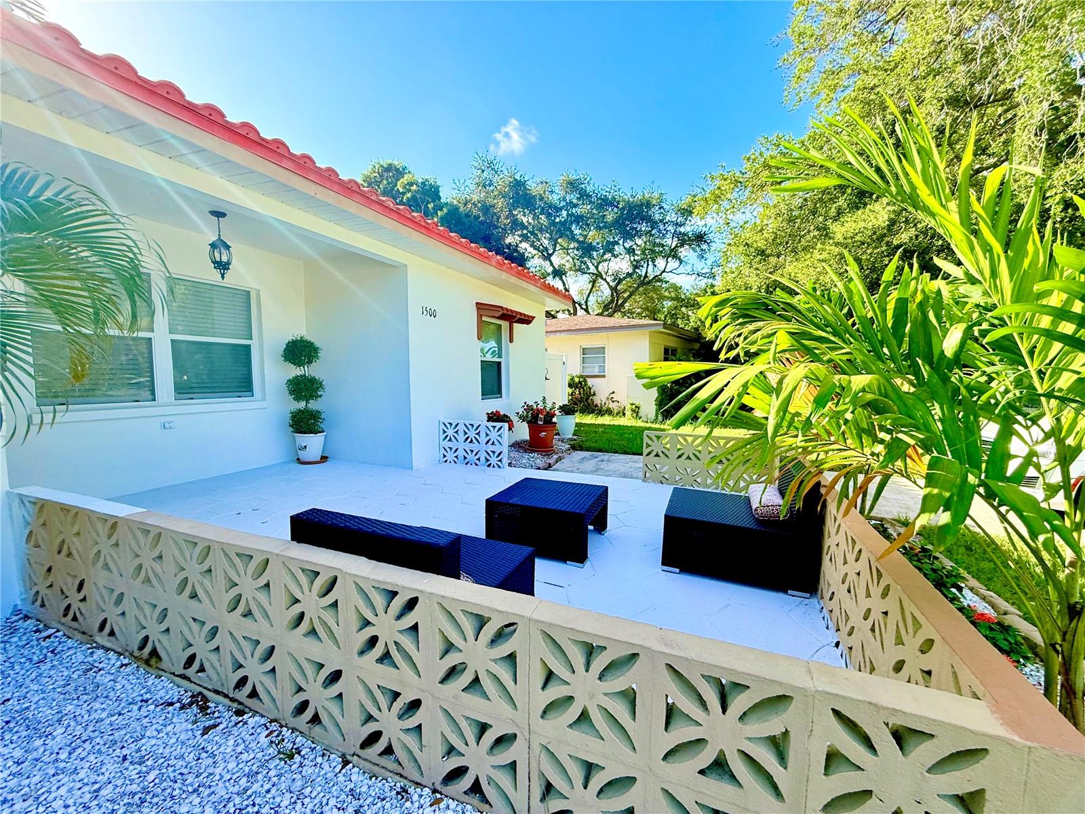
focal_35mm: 14
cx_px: 542
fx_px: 439
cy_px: 407
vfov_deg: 85.7
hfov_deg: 102.1
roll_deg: +0.0
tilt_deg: -2.9
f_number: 2.2
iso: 50
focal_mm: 2.22
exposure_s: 1/535
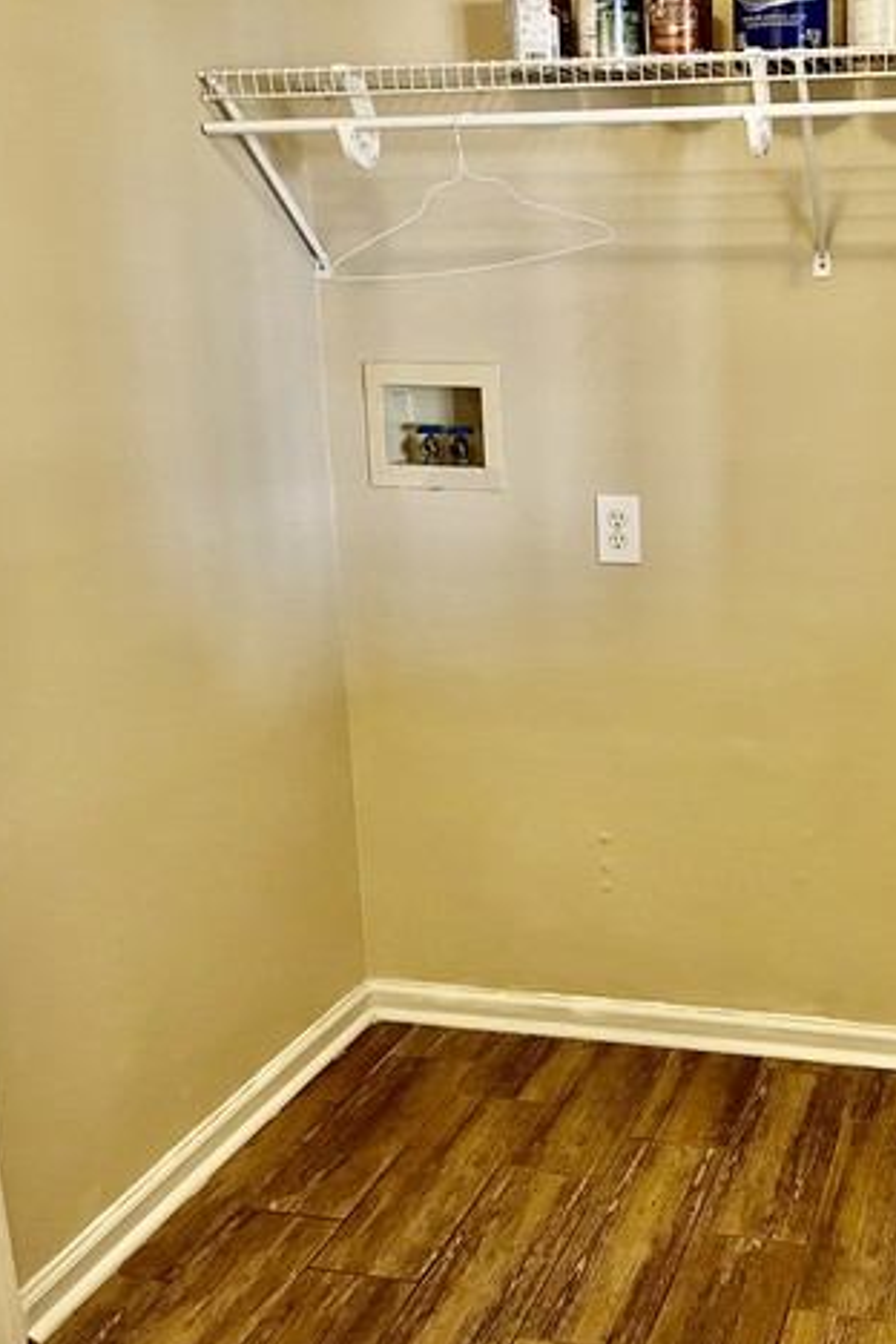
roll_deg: -0.2
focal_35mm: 37
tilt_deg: -14.2
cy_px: 686
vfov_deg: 51.9
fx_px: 1381
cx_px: 790
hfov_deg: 34.2
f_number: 1.6
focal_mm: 5.1
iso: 320
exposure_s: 1/60
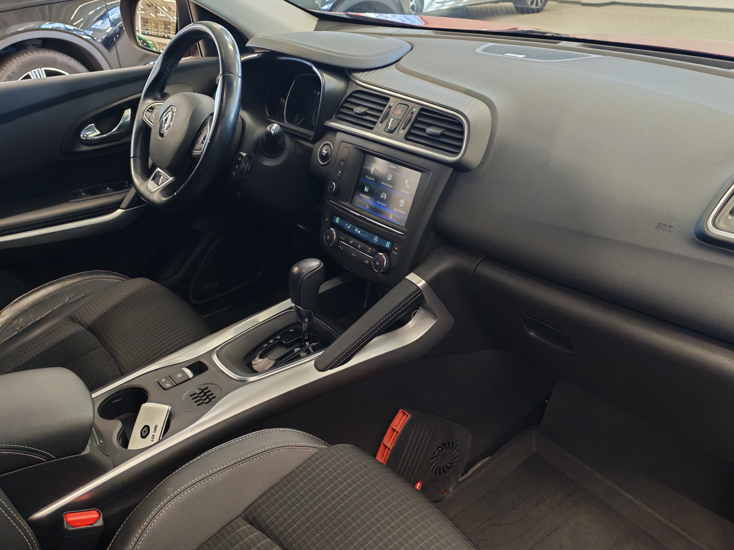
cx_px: 367
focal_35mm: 33
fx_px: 700
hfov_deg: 55.4
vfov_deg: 42.9
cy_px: 275
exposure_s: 1/100
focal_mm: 6.12
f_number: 1.9
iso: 1087
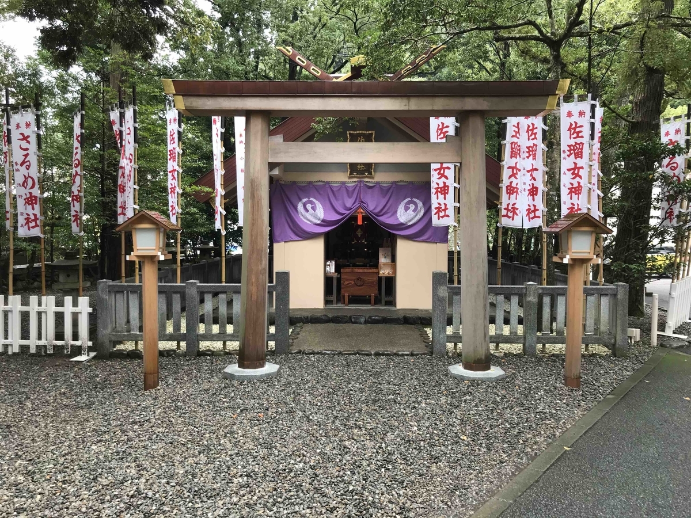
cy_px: 259
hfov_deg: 63.4
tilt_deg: -0.1
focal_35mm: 28
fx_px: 559
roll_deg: +0.6
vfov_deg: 49.7
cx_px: 346
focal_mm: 3.99
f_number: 1.8
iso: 32
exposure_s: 1/60
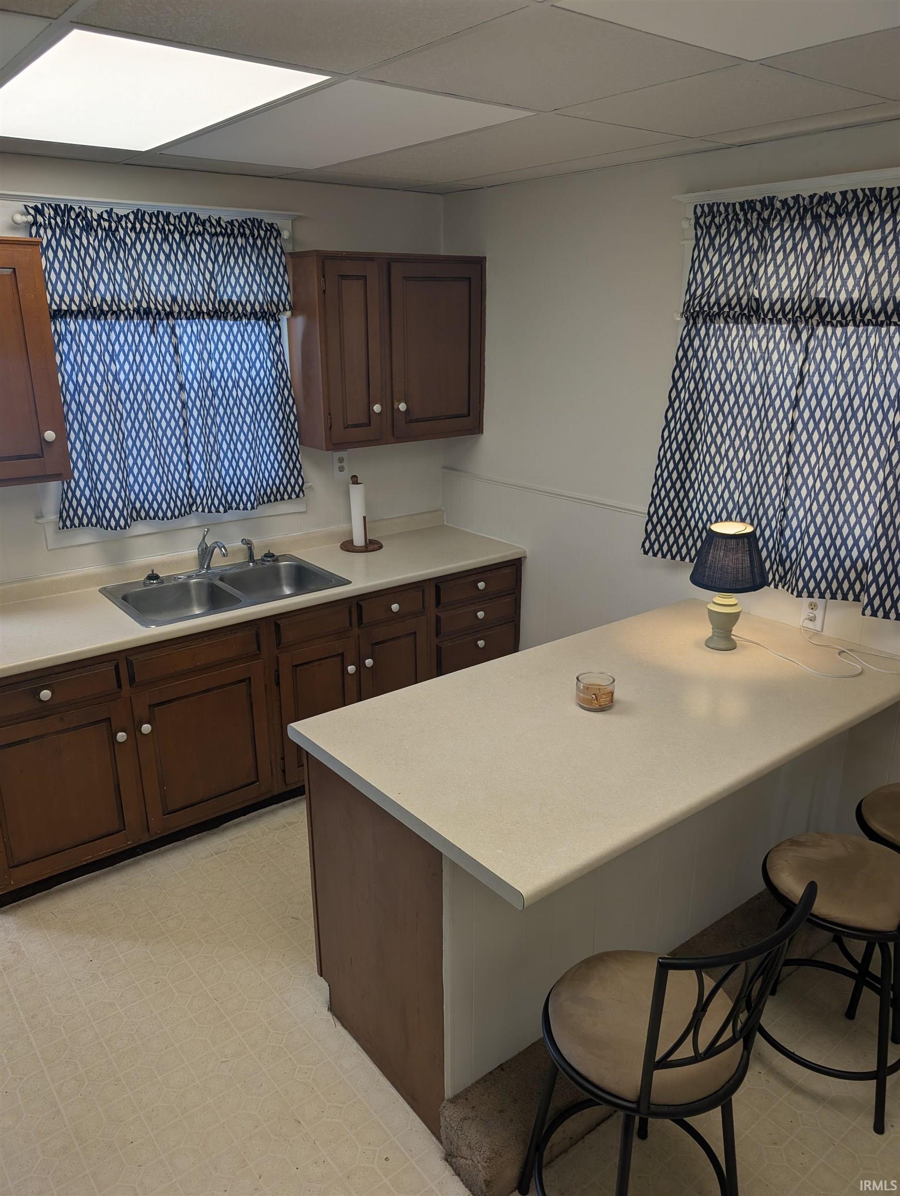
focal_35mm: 24
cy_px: 598
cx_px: 450
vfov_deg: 71.5
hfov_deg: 56.9
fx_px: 830
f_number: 1.68
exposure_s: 1/120
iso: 22
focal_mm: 6.9
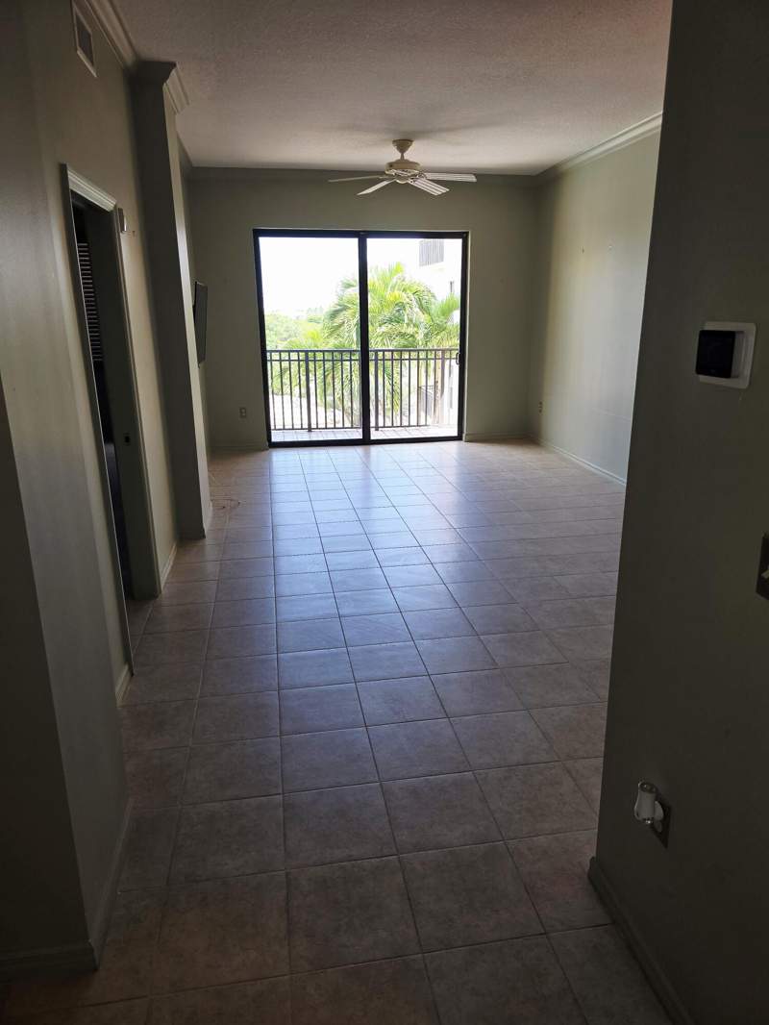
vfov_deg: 73.9
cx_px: 384
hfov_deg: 58.9
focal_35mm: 23
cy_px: 512
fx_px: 681
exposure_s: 1/60.2
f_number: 1.7
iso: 25
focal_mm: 6.3
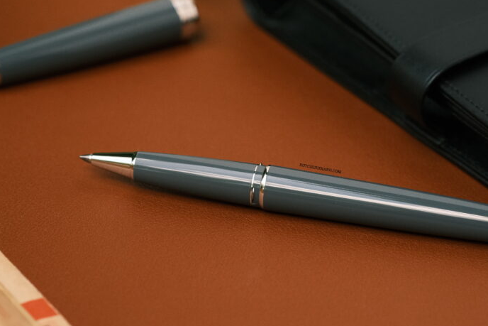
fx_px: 1817
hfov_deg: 15.3
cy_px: 130
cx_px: 258
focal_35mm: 134
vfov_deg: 10.2
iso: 1600
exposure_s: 1/2000
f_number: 4
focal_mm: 60
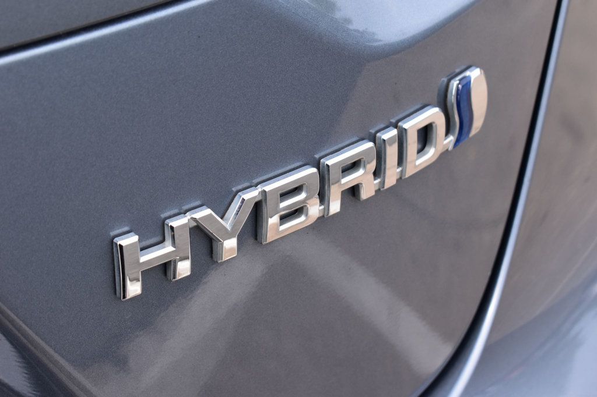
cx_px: 298
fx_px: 1368
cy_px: 198
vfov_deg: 16.5
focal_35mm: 82
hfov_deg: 24.6
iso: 400
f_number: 10
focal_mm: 55
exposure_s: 1/250
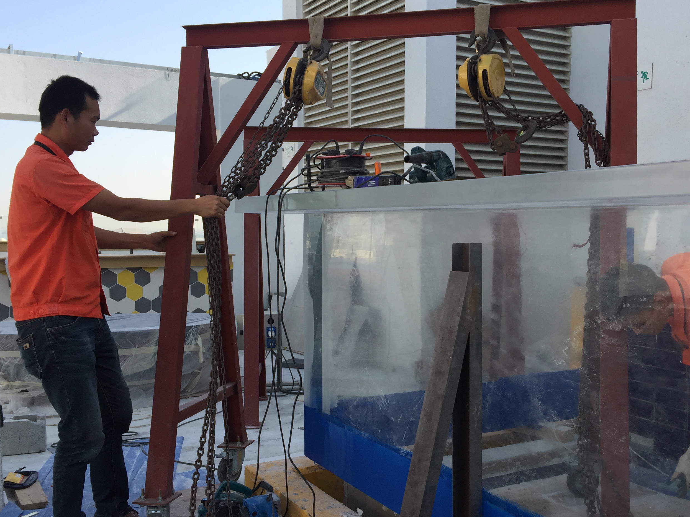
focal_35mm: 38
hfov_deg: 48.9
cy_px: 305
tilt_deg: -6.6
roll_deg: -1.5
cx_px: 386
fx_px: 757
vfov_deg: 37.6
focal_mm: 4.15
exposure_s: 1/920
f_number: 2.2
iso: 32
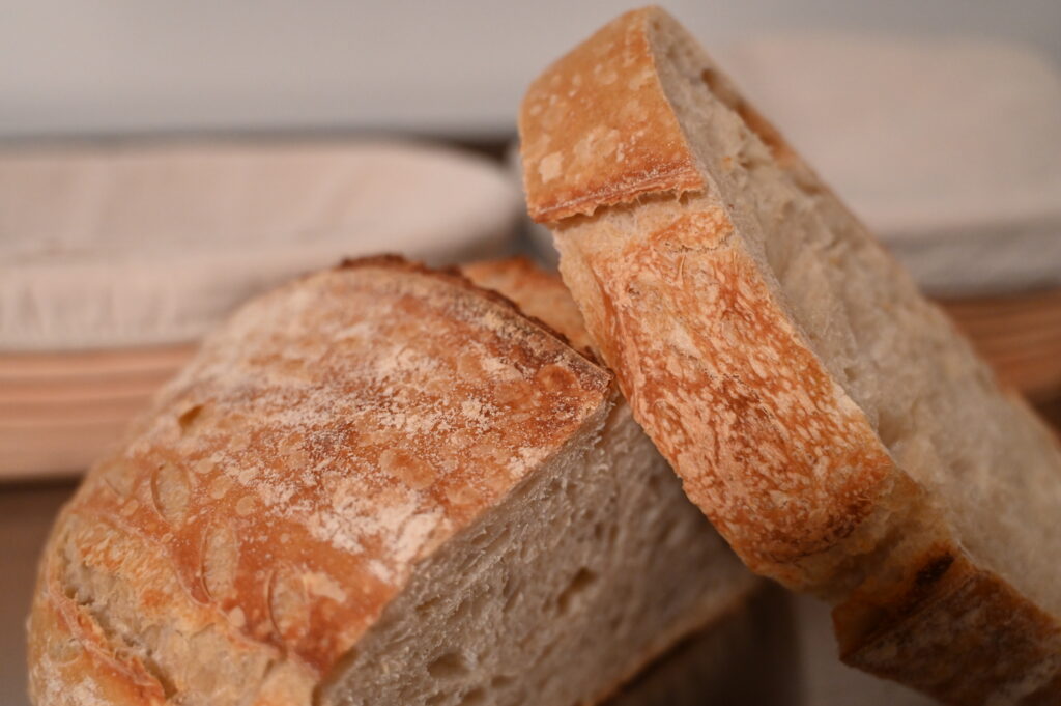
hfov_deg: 46.4
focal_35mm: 42
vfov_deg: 31.8
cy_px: 353
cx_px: 530
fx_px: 1237
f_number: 4
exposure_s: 1/100
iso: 3200
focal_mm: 42
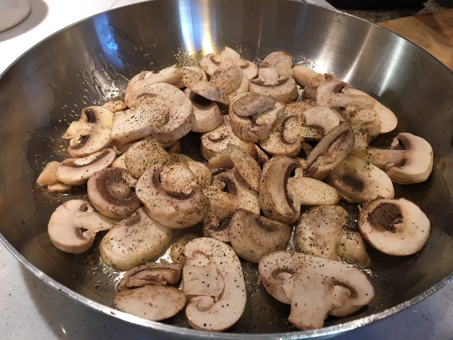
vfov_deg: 48.2
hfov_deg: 61.7
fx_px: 380
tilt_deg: -44.4
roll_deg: -0.9
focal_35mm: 29
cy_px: 170
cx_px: 226
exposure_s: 1/30
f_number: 2.2
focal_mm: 4.15
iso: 40
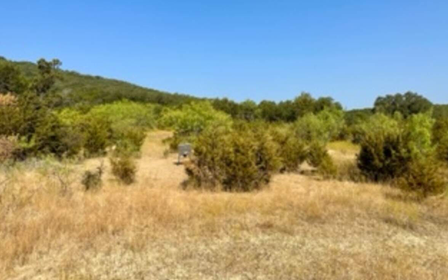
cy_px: 122
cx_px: 222
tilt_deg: +4.1
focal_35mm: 26
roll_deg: +1.7
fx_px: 317
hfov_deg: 70.4
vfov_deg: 47.5
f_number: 1.78
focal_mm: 6.86
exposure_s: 1/5000
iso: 80
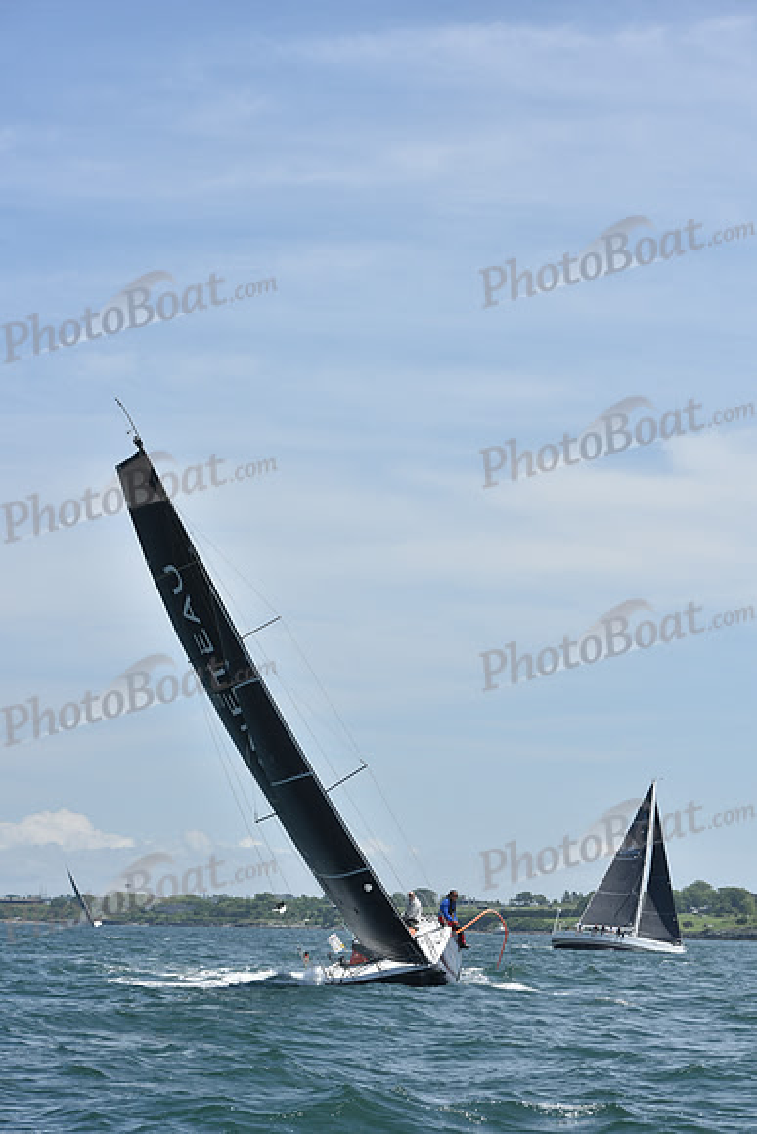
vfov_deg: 21.5
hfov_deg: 14.4
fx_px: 2994
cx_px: 378
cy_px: 567
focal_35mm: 95
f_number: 8
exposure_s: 1/1250
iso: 250
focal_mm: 95
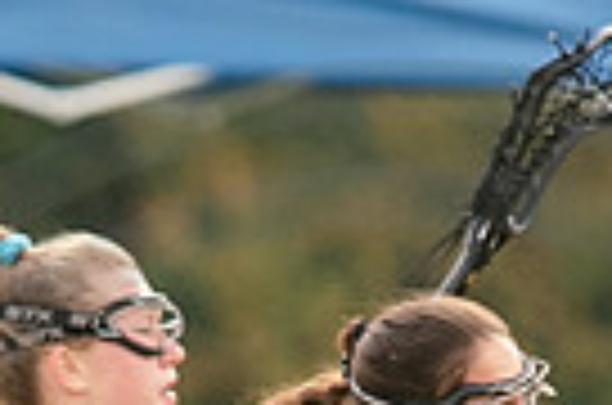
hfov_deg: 0.8
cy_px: 978
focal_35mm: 2544
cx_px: 90
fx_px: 43147
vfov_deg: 0.5
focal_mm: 200
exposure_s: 1/1250
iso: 280
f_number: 2.8
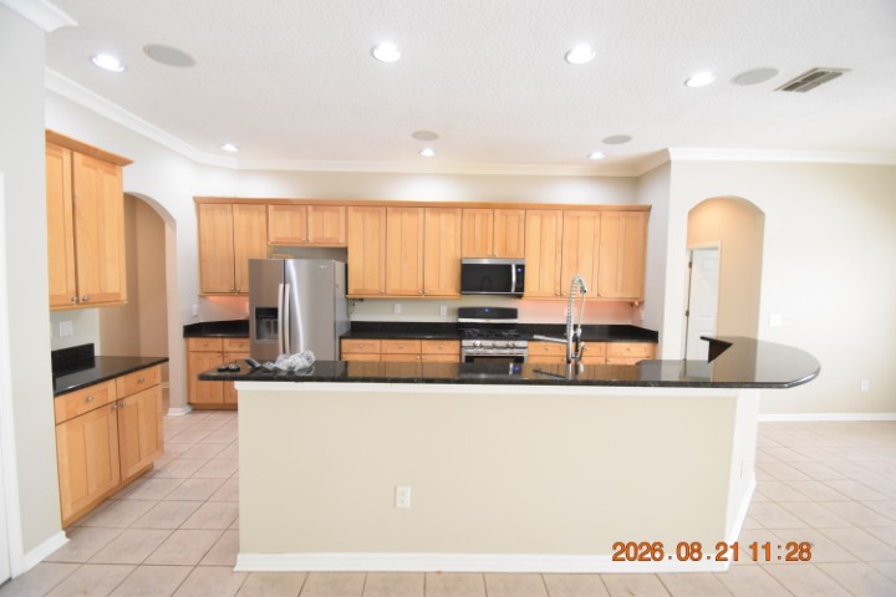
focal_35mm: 15
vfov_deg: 77.3
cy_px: 298
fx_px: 373
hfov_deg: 100.4
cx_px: 448
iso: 1600
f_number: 3.5
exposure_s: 1/60
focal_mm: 10
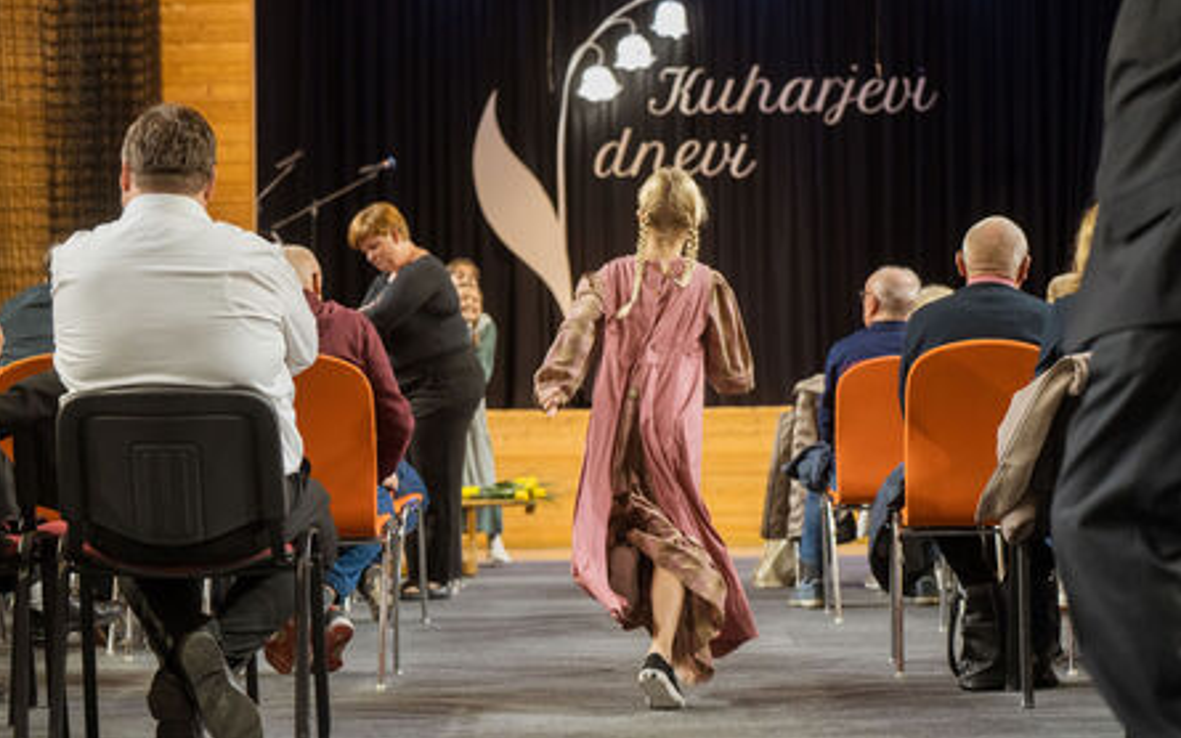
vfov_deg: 16.5
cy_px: 381
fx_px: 2542
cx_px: 649
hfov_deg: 26.1
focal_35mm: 79
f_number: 3.5
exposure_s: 1/250
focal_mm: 70
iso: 5000
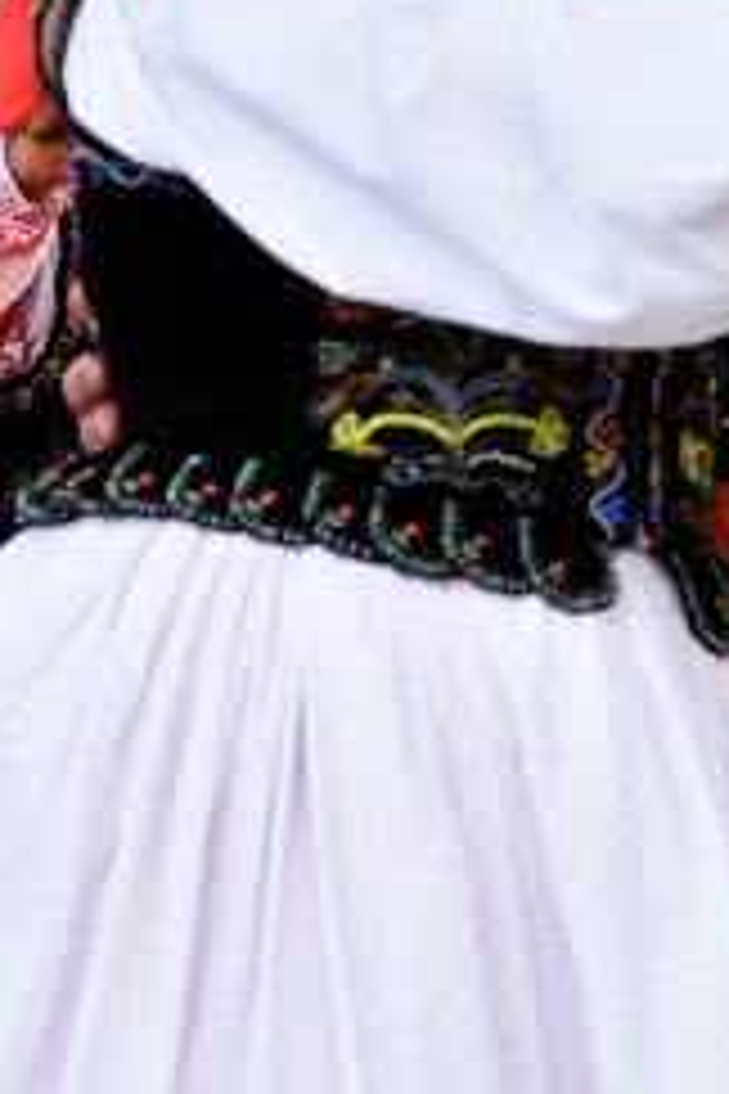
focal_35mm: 483
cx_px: 979
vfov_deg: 4.3
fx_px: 14670
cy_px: 378
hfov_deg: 2.8
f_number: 6.3
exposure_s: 1/80
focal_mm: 98
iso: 100
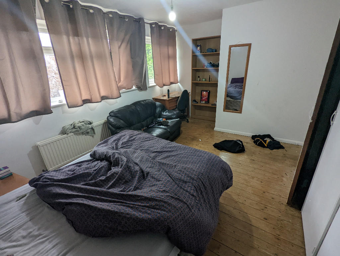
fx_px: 157
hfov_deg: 94.4
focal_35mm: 16
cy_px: 128
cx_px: 170
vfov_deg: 78.2
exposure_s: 1/31.9
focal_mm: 2.35
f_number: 2.2
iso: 170
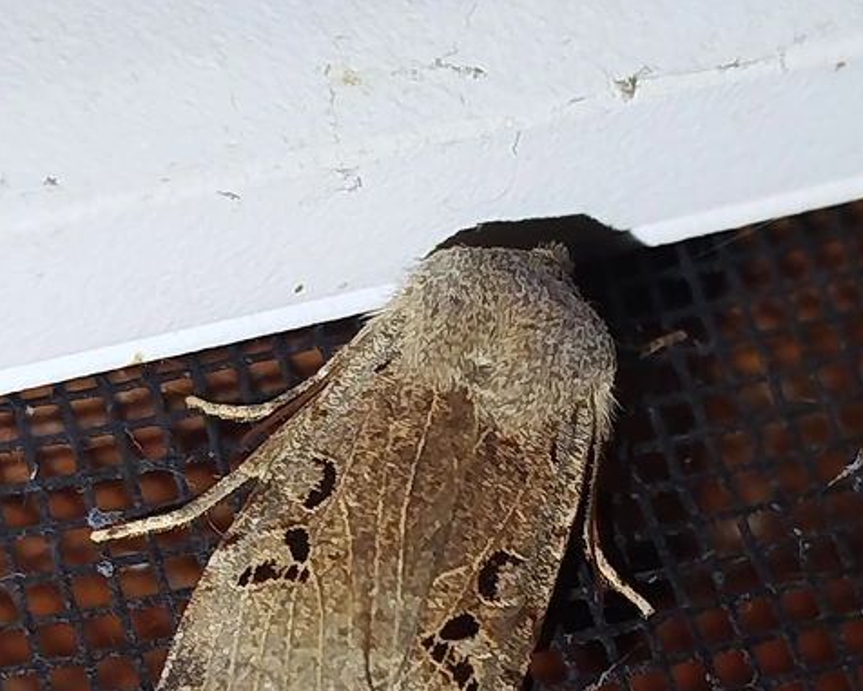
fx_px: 3117
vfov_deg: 12.6
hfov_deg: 15.8
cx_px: 432
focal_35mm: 122
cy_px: 521
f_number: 1.7
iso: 100
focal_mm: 5.31
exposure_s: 1/50
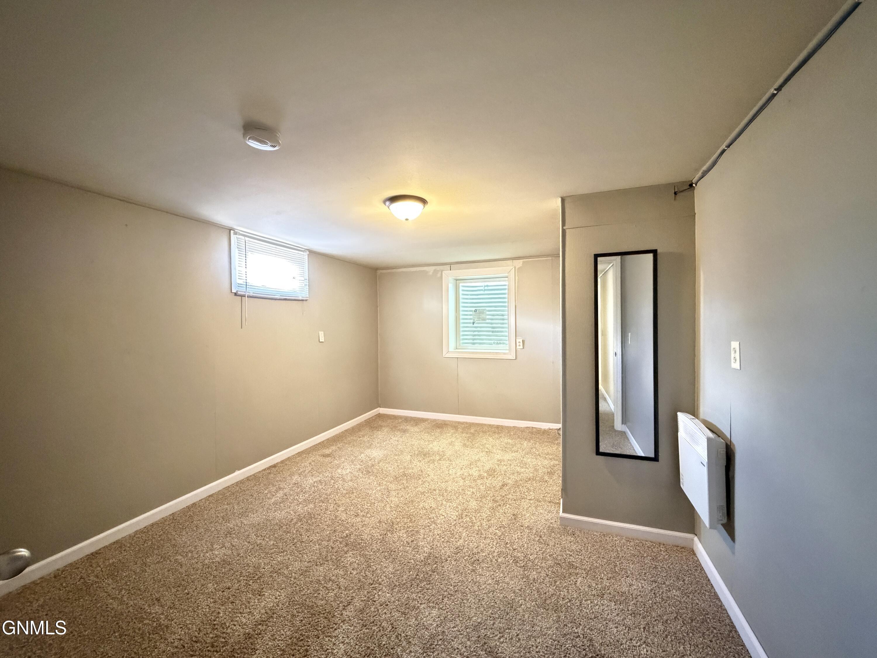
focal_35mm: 14
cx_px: 438
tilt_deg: -0.6
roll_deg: +0.6
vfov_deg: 85.7
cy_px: 329
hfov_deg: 102.1
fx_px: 355
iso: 2000
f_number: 2.2
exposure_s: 1/30
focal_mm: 2.22
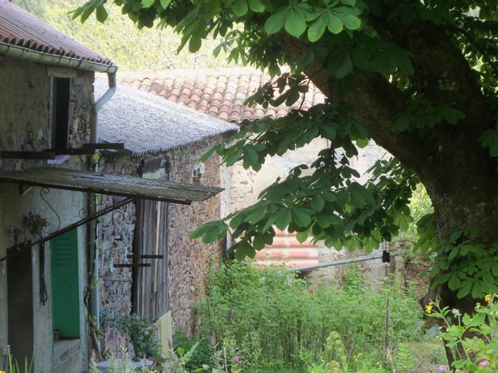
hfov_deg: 19.1
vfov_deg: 14.4
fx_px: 1482
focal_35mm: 103
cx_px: 249
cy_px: 186
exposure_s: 1/100
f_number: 4.4
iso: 125
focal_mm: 18.5
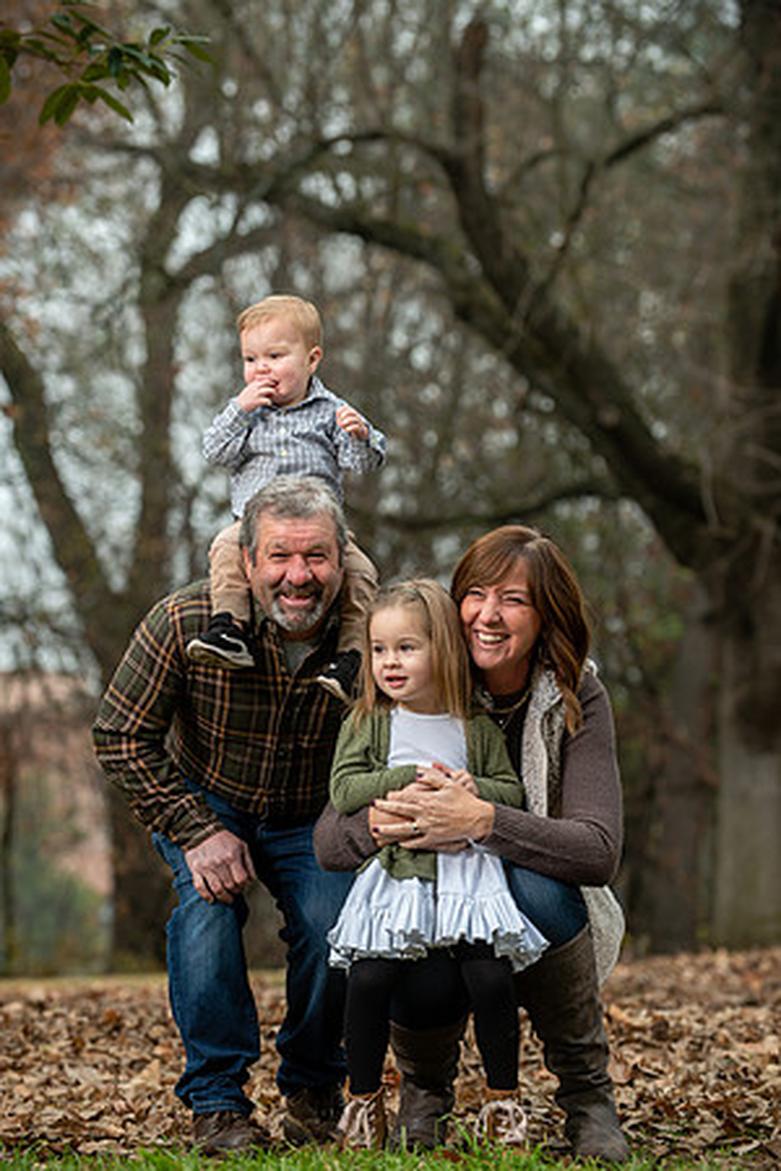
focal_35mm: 125
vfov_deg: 16.4
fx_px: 4067
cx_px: 390
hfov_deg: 11.0
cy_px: 586
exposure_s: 1/125
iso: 200
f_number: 4
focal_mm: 125
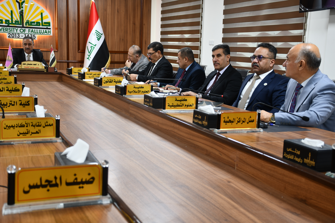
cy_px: 112
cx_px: 168
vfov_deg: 28.1
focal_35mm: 48
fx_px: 447
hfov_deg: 41.1
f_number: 4
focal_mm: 32
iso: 160
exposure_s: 1/20
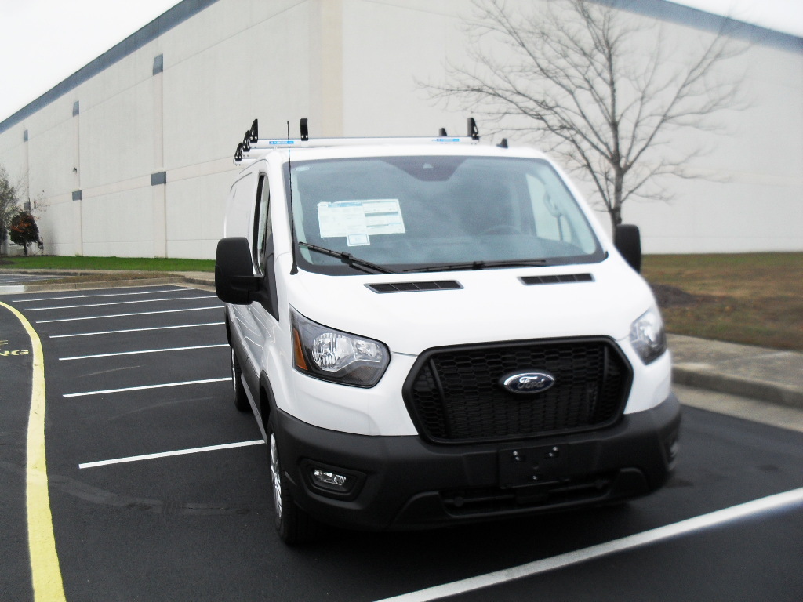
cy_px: 301
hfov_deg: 52.6
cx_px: 402
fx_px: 812
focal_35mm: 35
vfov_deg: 40.7
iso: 100
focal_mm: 6.3
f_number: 3.2
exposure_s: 1/250
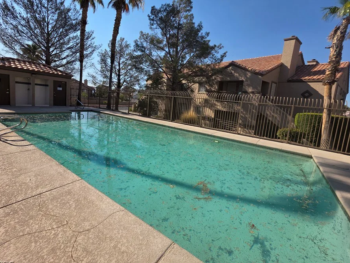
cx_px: 173
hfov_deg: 98.1
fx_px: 152
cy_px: 119
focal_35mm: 15
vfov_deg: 81.6
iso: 40
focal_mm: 2.2
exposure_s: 1/2391
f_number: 1.9
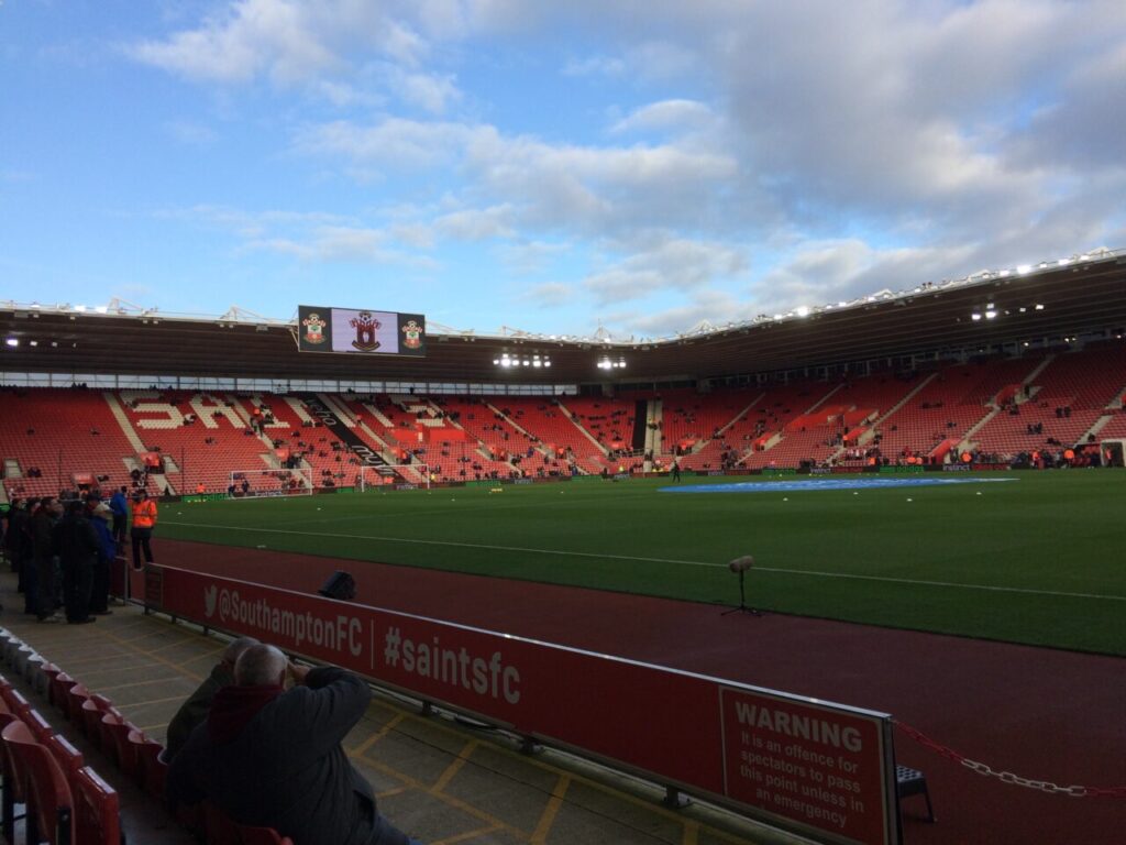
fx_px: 943
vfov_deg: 48.2
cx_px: 563
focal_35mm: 29
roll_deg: +3.5
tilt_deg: +2.9
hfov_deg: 61.7
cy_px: 422
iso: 32
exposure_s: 1/873
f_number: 2.2
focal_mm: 4.15
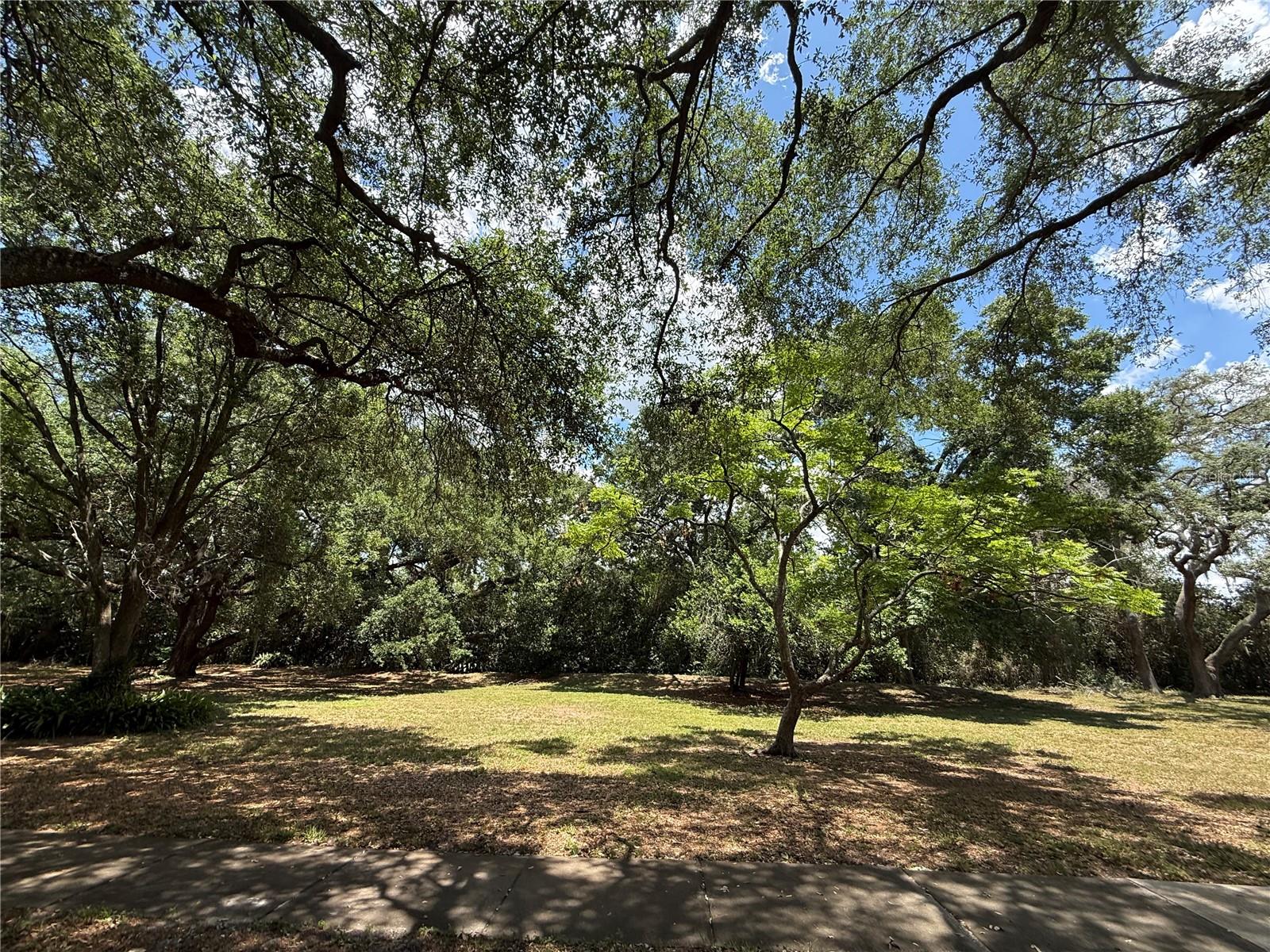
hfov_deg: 102.1
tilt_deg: +19.6
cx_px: 635
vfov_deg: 85.7
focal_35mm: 14
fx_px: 514
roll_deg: -1.6
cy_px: 476
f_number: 2.2
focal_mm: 2.22
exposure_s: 1/709
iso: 64
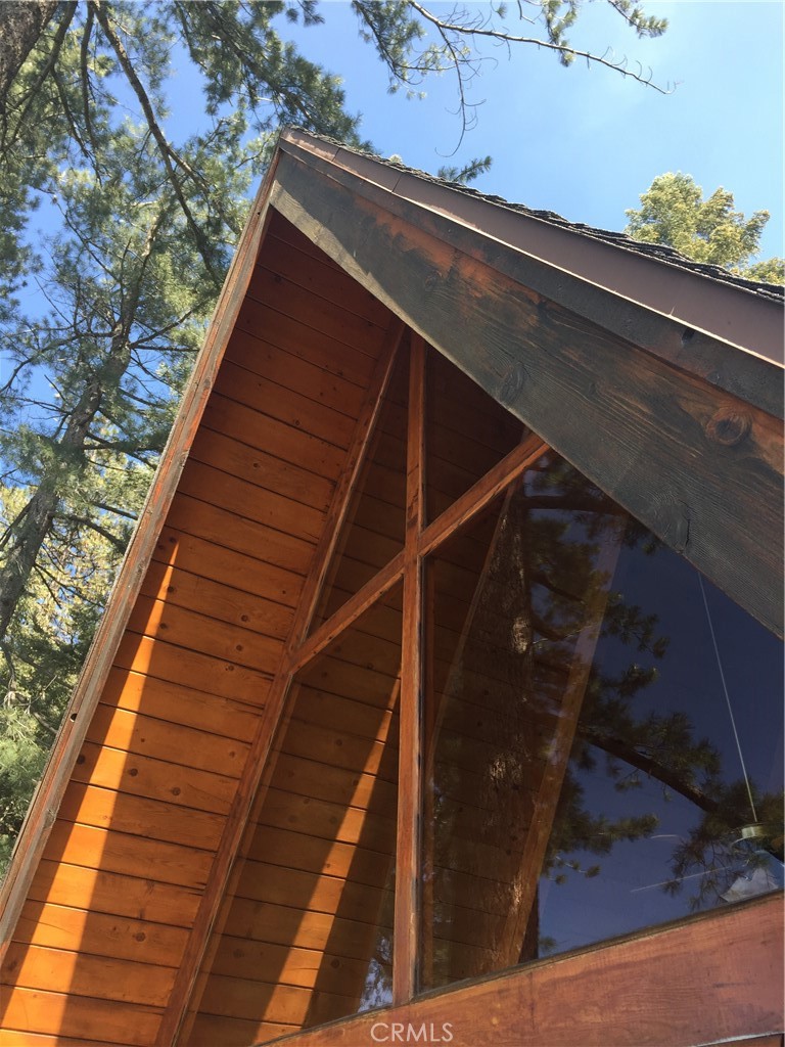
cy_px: 524
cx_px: 392
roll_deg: -1.1
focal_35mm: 29
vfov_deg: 61.7
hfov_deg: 48.2
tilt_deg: +39.6
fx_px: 877
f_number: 2.2
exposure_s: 1/247
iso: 32
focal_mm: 4.15
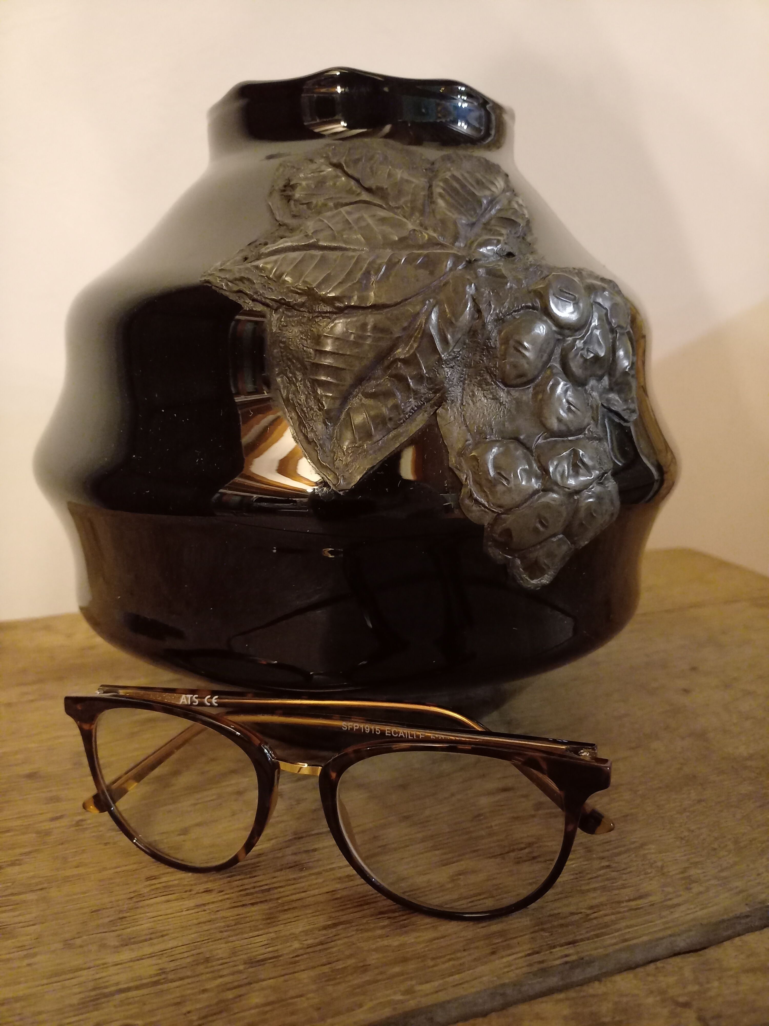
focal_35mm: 25
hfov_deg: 54.9
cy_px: 513
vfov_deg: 69.4
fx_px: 741
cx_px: 384
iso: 2000
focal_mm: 4.65
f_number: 1.8
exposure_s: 1/11.1
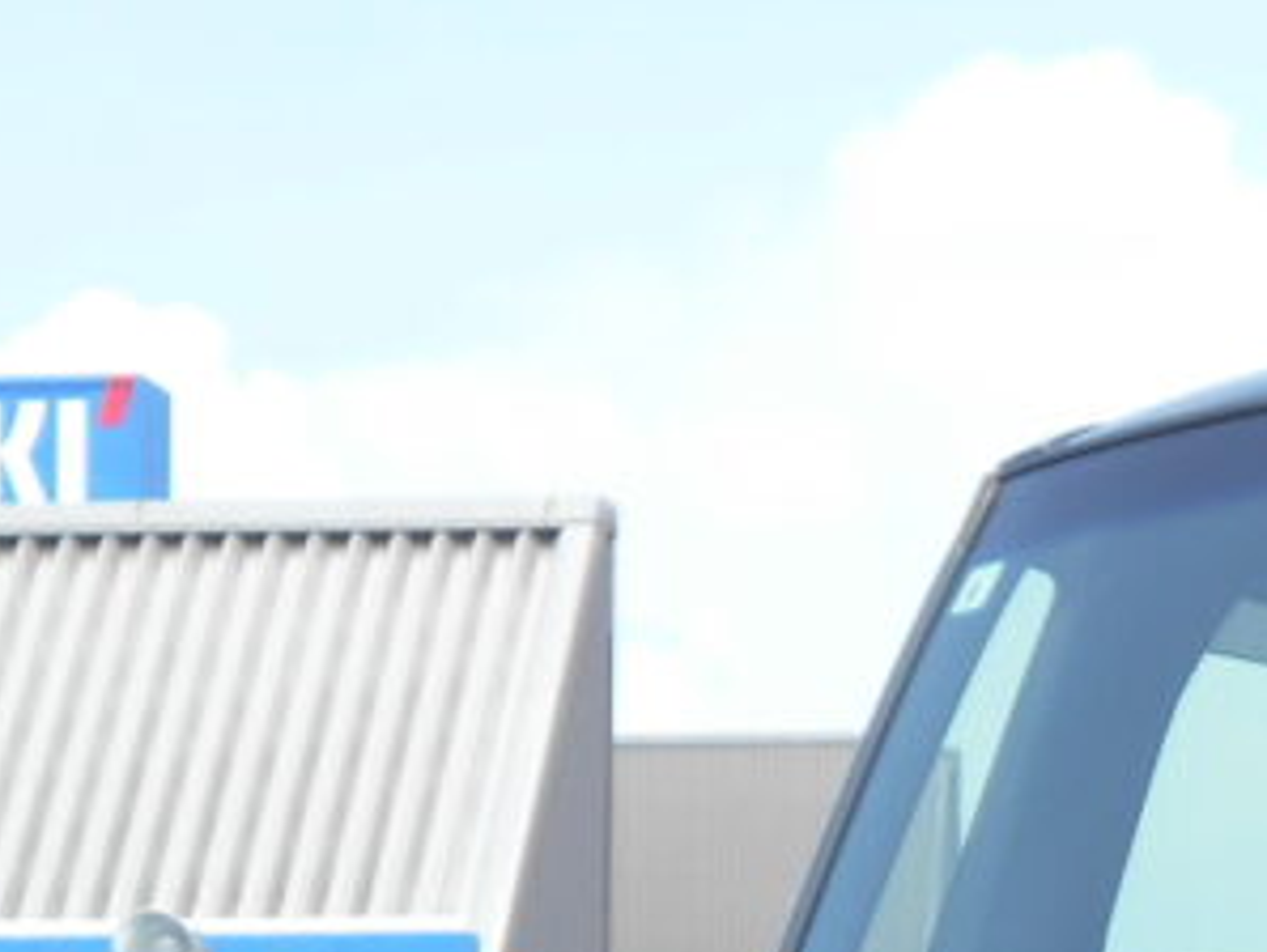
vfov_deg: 9.5
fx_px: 5531
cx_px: 1769
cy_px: 1560
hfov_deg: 12.5
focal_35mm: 151
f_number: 4.2
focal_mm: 7.7
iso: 80
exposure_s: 1/400
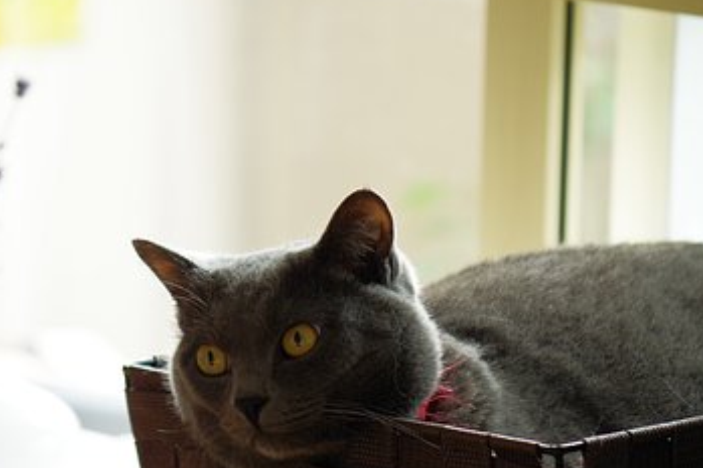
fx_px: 5931
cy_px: 318
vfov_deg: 4.5
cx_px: 278
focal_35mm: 304
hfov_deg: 6.8
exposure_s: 1/80
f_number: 4.5
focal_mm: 137.5
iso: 800
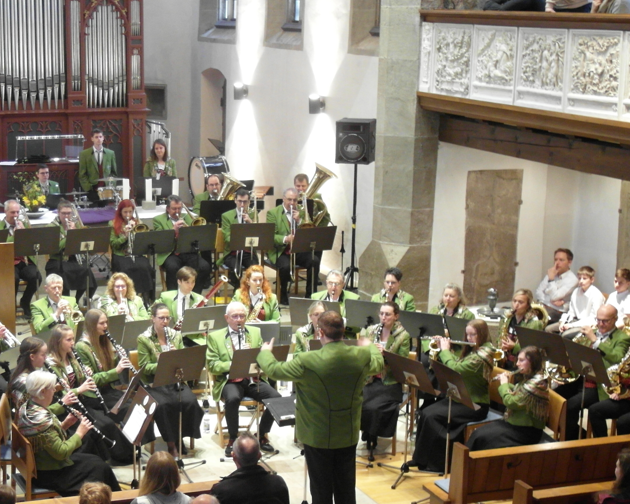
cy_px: 248
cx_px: 171
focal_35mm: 69
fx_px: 1287
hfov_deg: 27.2
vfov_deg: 22.2
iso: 400
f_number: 2.1
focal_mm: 9.1
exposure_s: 1/10
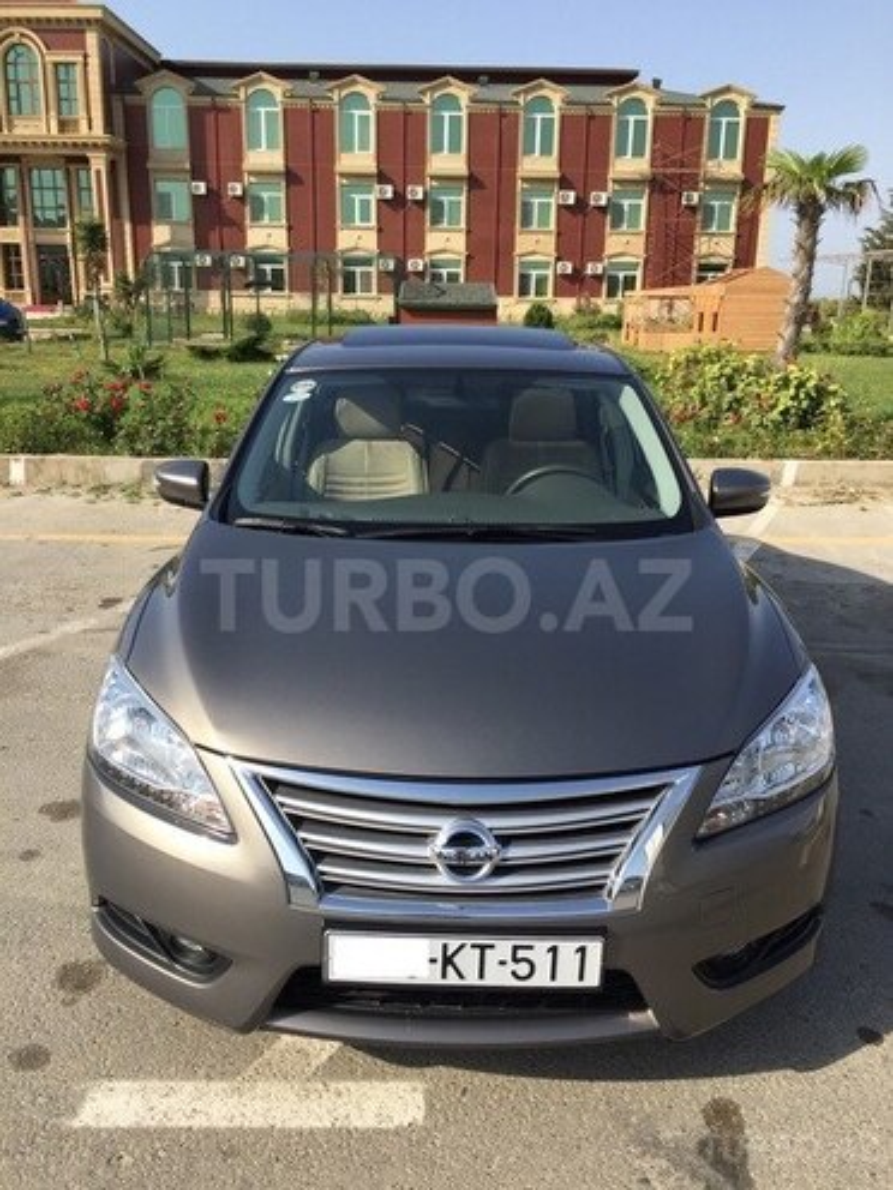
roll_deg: -0.6
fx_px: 997
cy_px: 595
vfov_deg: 61.7
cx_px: 446
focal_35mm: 29
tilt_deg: -17.3
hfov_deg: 48.2
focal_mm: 4.15
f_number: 2.2
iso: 32
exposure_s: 1/1412
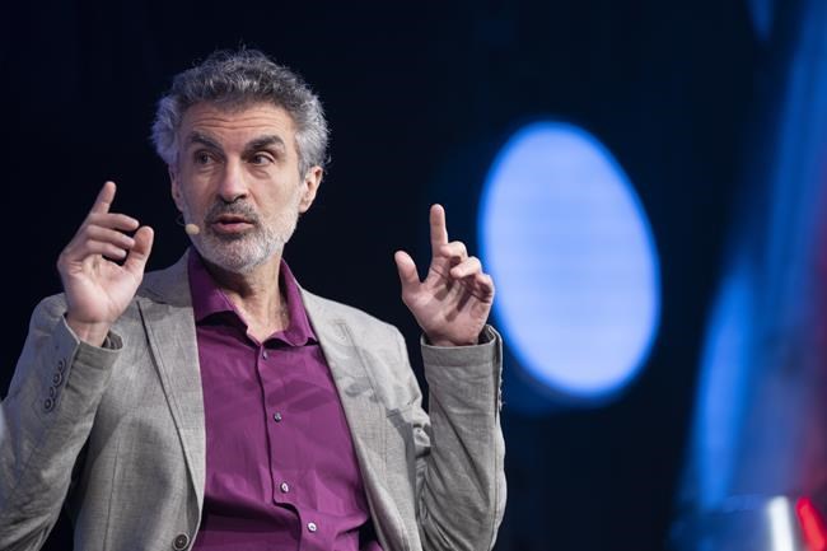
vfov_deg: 8.6
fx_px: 3651
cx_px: 414
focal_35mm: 159
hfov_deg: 12.9
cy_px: 276
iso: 400
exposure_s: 1/200
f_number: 2.8
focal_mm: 159
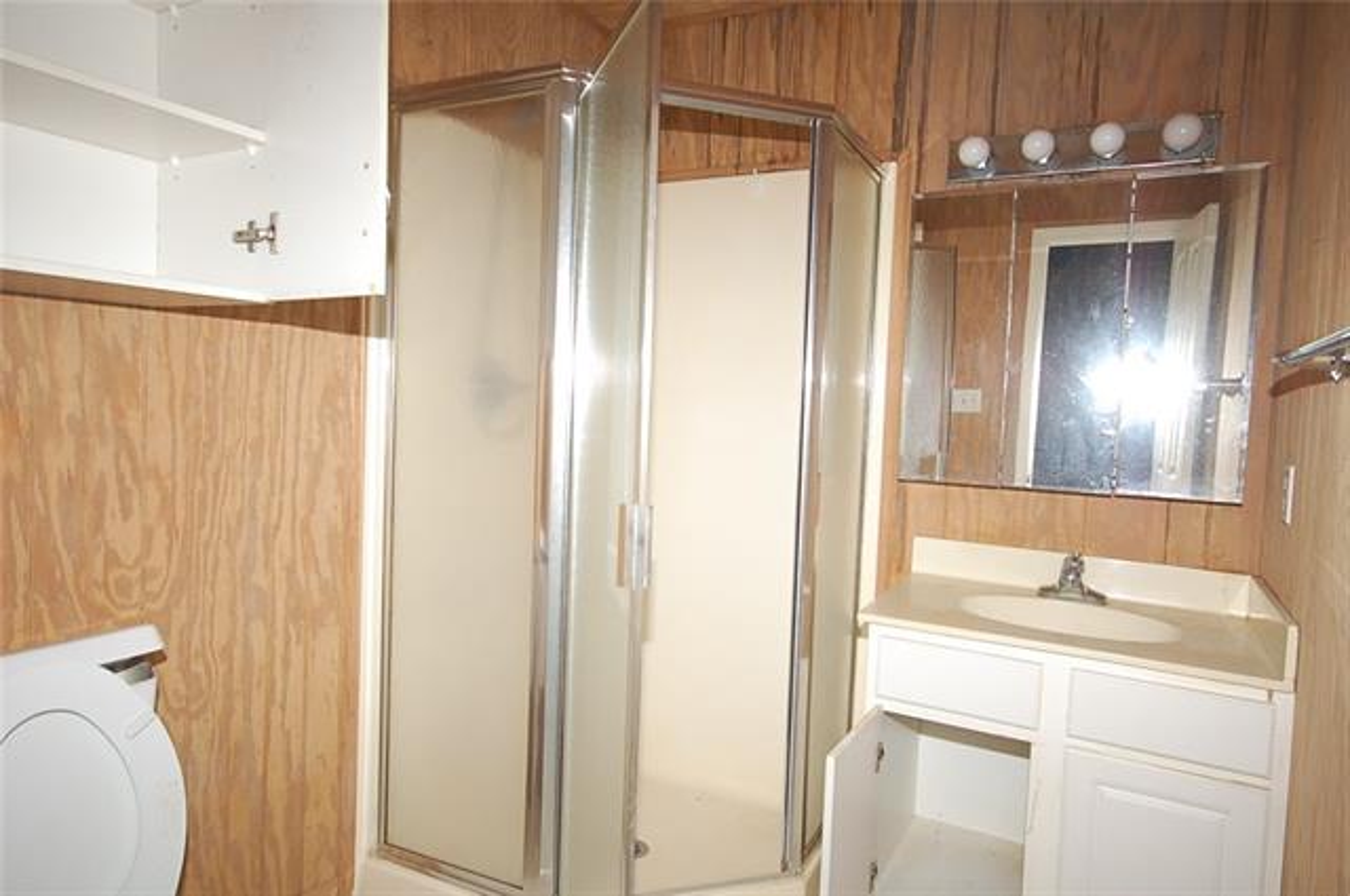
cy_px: 448
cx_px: 675
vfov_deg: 56.0
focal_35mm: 22
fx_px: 843
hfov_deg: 77.4
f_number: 5
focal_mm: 15
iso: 400
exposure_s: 1/60
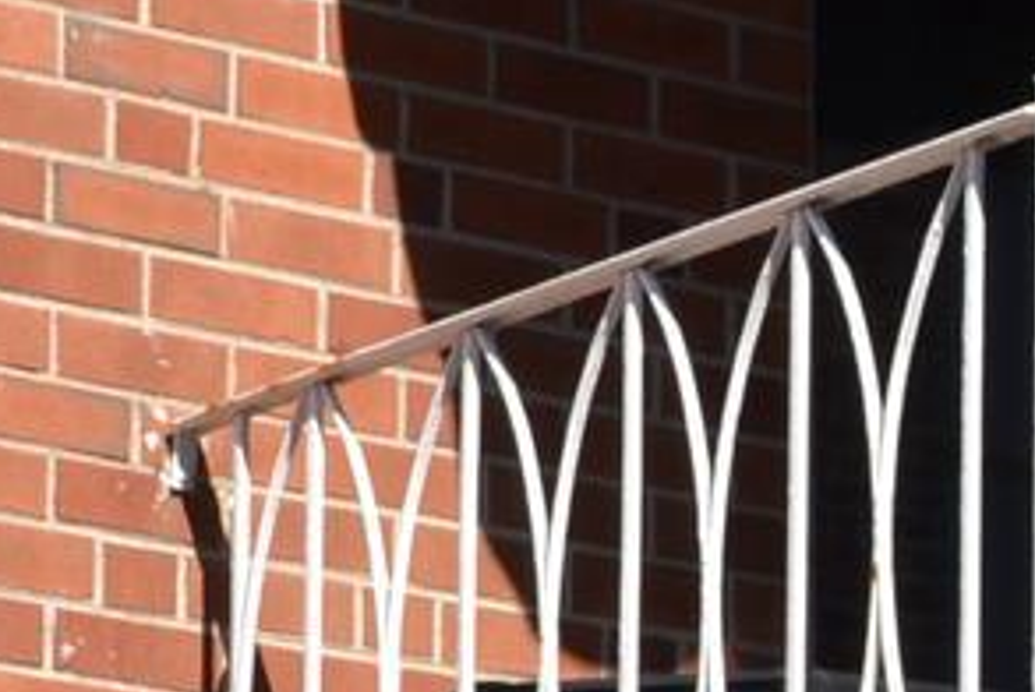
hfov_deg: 6.0
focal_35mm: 335
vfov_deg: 4.1
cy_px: 796
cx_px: 2013
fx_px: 9641
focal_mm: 32
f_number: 7.1
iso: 100
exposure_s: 1/200
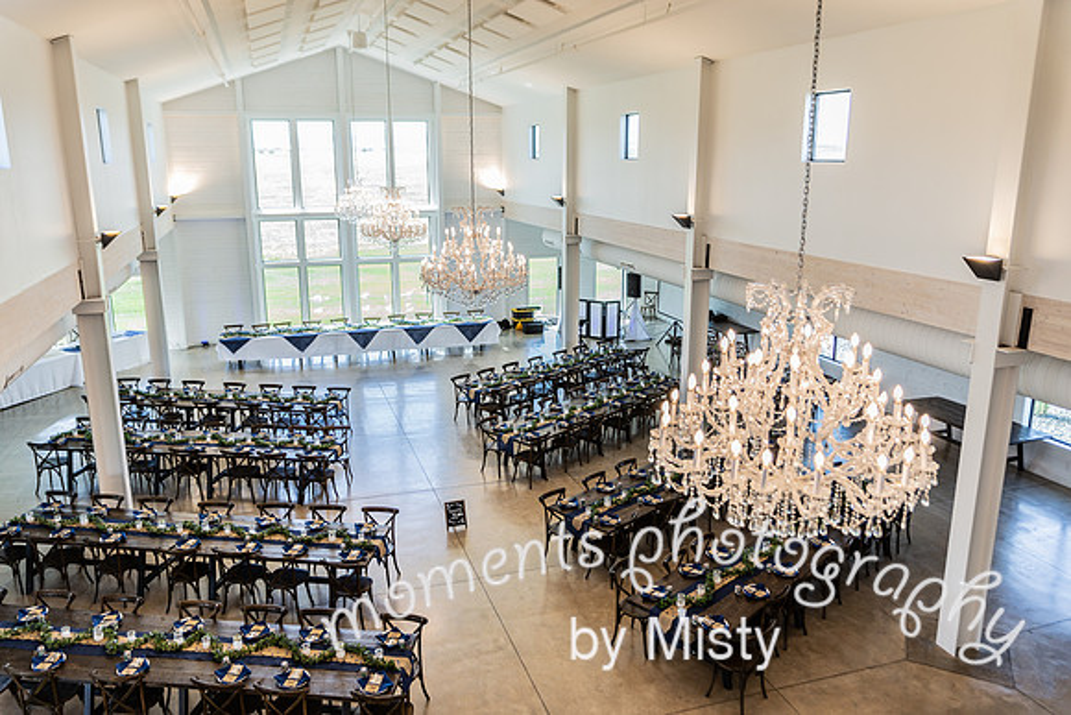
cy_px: 358
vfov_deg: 45.0
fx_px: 863
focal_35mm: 29
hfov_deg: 63.6
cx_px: 536
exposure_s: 1/160
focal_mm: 29
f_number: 2.8
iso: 320
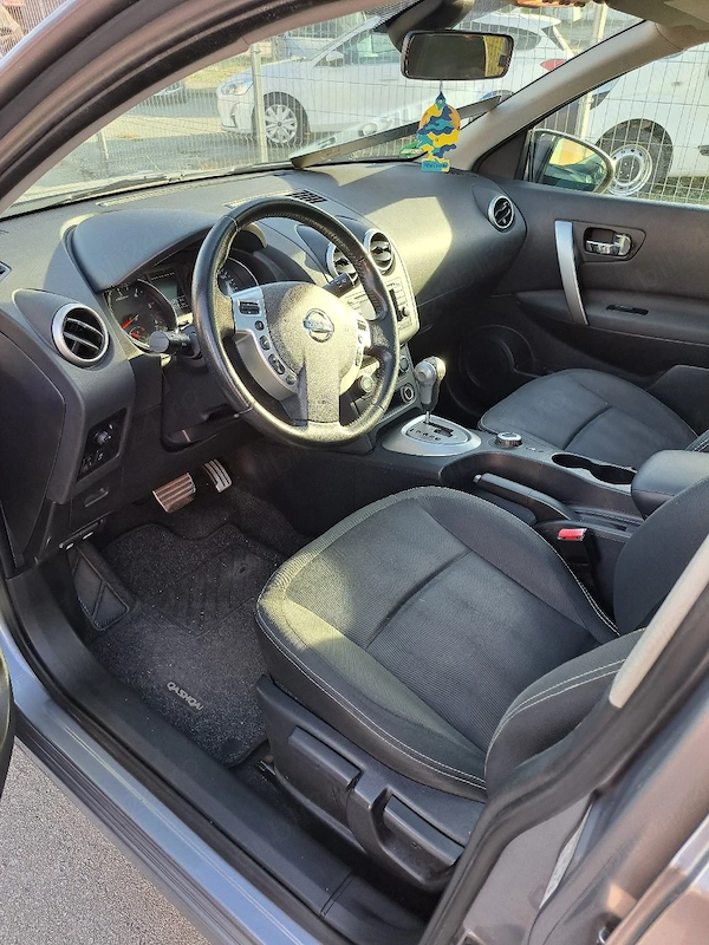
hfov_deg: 56.8
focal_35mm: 24
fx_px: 655
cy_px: 472
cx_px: 354
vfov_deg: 71.6
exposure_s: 1/100
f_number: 1.8
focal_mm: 5.23
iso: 50
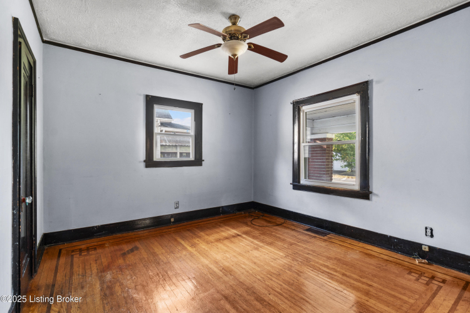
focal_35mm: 16
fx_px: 215
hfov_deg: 95.0
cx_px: 235
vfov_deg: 72.1
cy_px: 156
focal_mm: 11
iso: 400
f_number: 8
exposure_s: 1/1.67
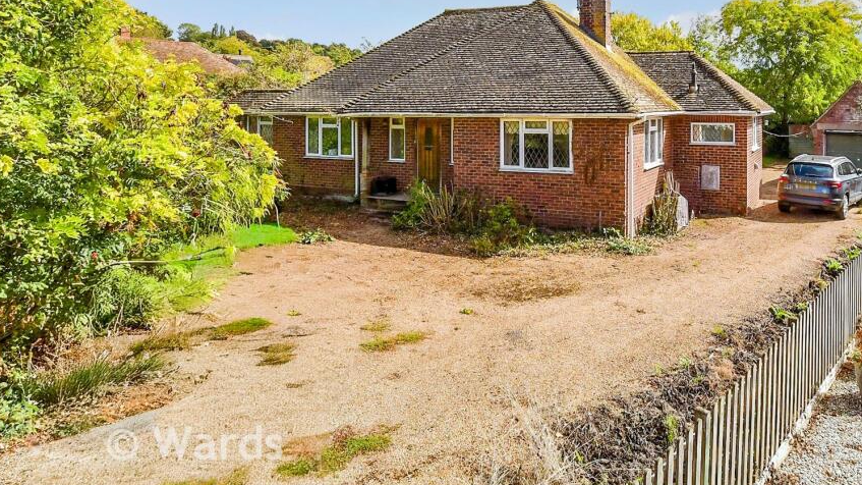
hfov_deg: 89.5
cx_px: 445
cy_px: 205
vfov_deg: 58.0
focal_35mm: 19
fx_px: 434
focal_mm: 10
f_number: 8
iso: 320
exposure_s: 1/1000
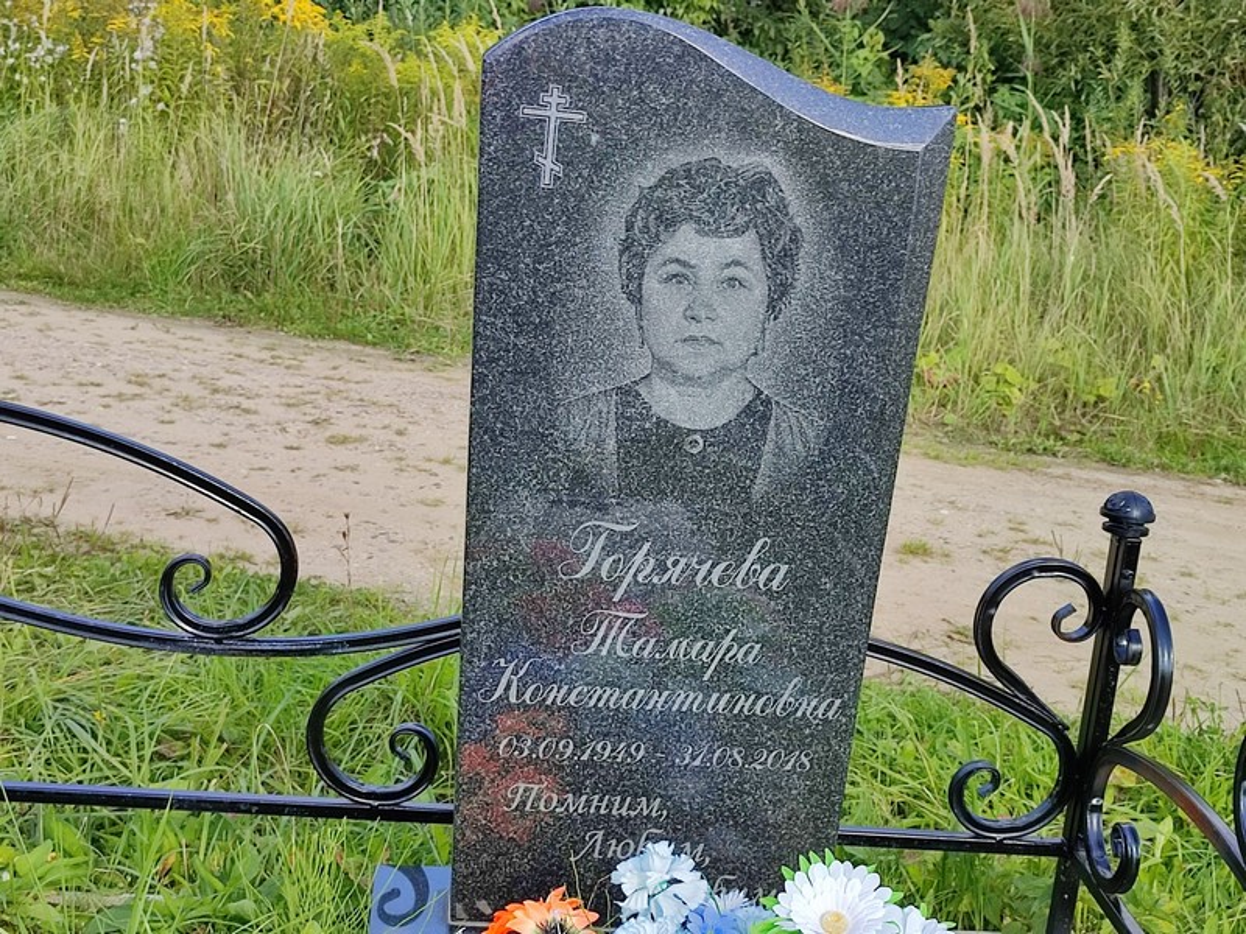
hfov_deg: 69.4
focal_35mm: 25
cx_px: 623
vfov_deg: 54.9
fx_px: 900
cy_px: 467
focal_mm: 6.04
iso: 50
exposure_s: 1/208
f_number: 1.9
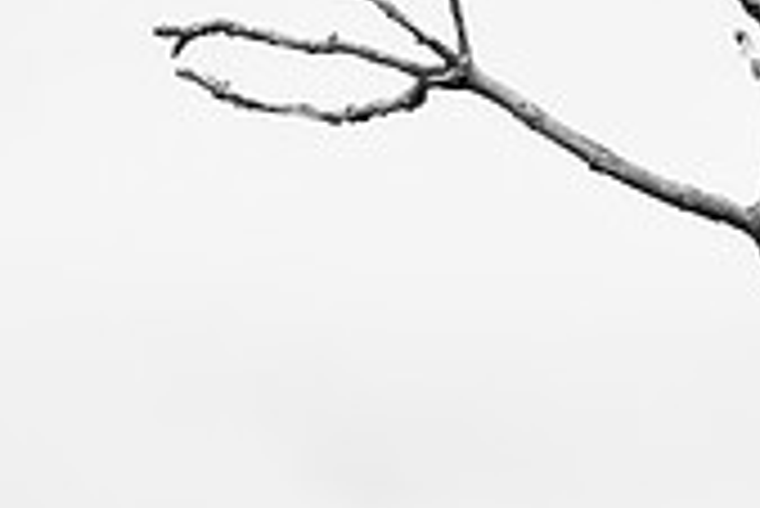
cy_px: -16
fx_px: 26136
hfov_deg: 1.7
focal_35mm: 1237
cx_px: 324
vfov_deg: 1.1
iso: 1000
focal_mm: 240
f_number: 10
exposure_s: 1/640
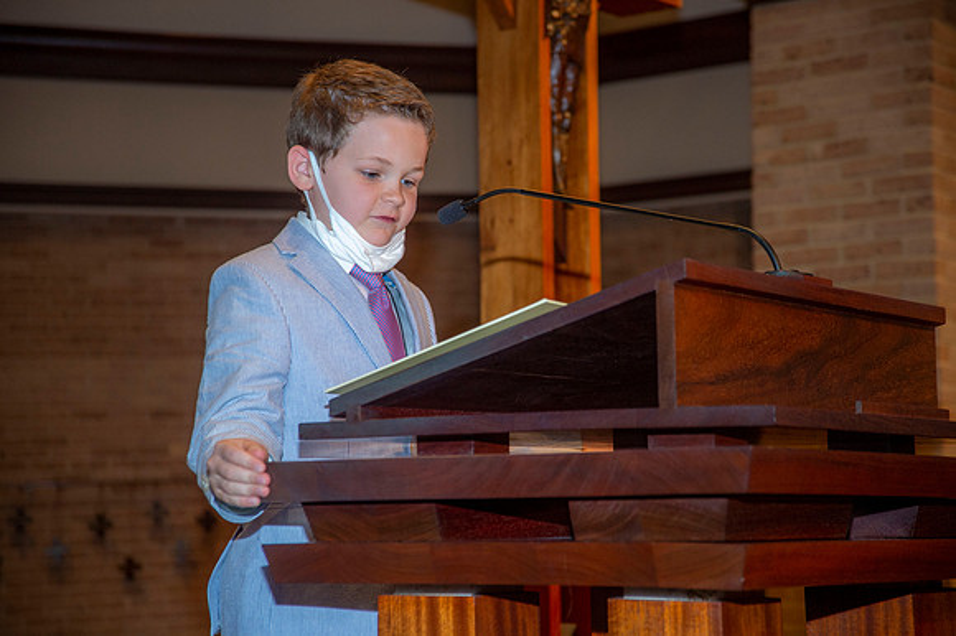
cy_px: 318
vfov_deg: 16.1
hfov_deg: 23.9
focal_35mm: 85
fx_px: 2256
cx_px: 478
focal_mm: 85
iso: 1600
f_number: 5.6
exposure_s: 1/200
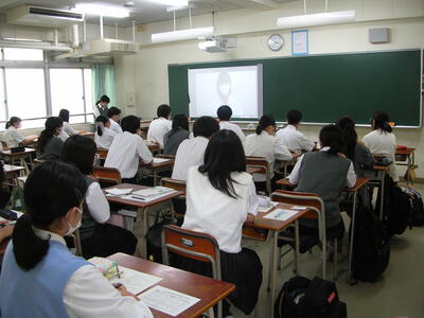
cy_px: 159
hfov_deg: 52.6
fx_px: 429
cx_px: 212
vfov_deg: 40.7
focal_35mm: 35
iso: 50
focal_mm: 5.8
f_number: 2.8
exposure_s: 1/17.4
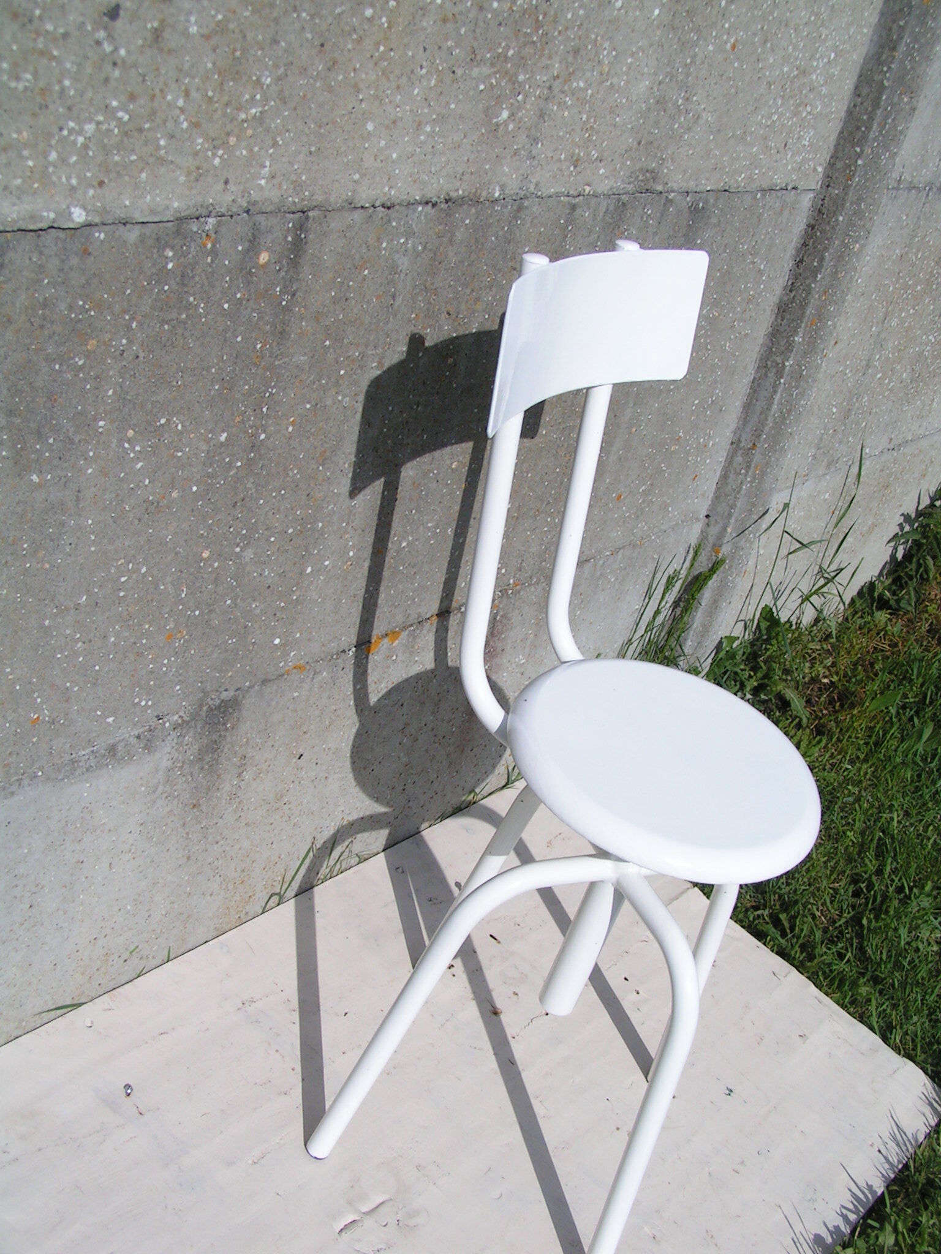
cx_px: 470
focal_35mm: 38
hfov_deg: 37.7
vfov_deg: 49.0
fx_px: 1377
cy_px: 627
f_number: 5.6
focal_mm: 5.8
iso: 50
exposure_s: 1/800
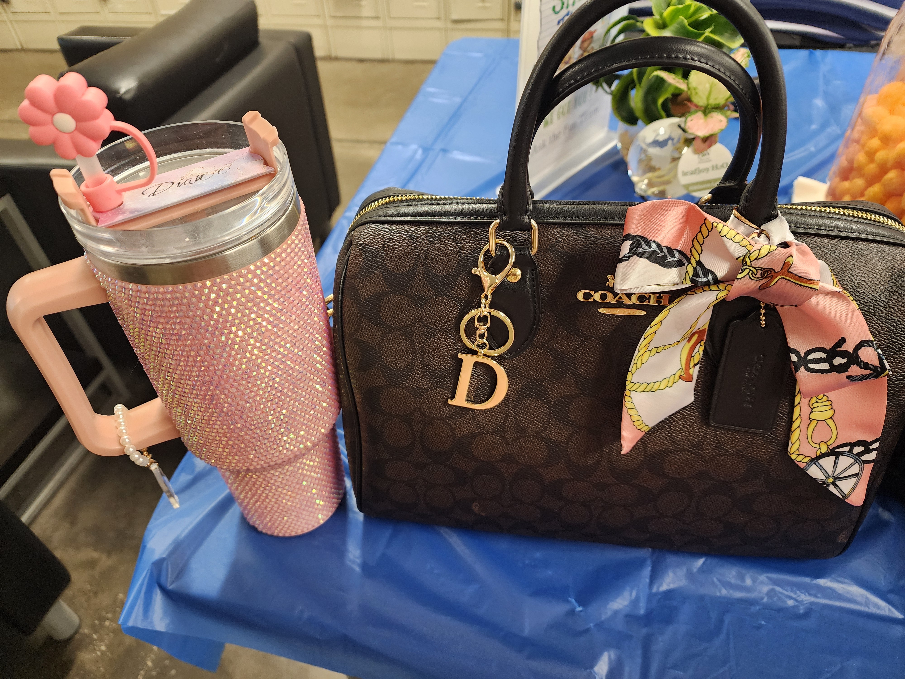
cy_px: 340
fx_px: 601
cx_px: 452
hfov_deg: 73.9
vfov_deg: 58.9
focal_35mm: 23
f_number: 1.8
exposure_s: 1/120
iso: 500
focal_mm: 6.4
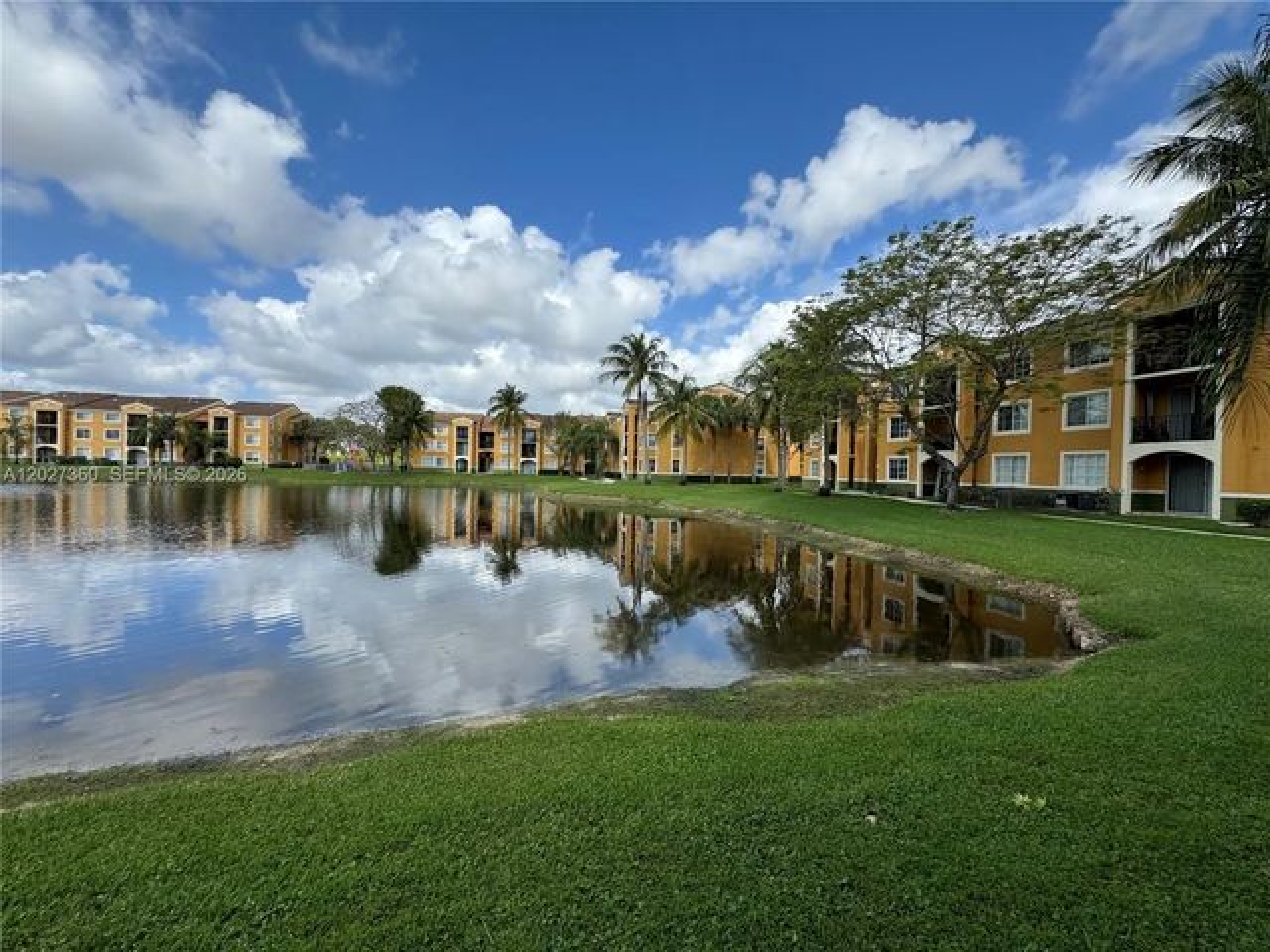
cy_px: 476
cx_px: 635
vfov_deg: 85.7
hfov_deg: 102.1
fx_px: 514
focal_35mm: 14
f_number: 2.2
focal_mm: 2.22
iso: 40
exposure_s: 1/1927
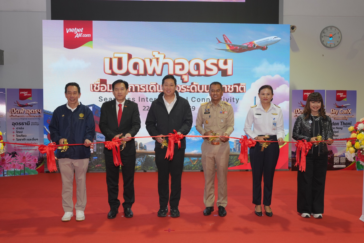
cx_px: 182
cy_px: 122
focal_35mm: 35
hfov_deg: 54.4
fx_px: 354
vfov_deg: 37.9
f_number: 5
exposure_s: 1/100
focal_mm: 35
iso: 800
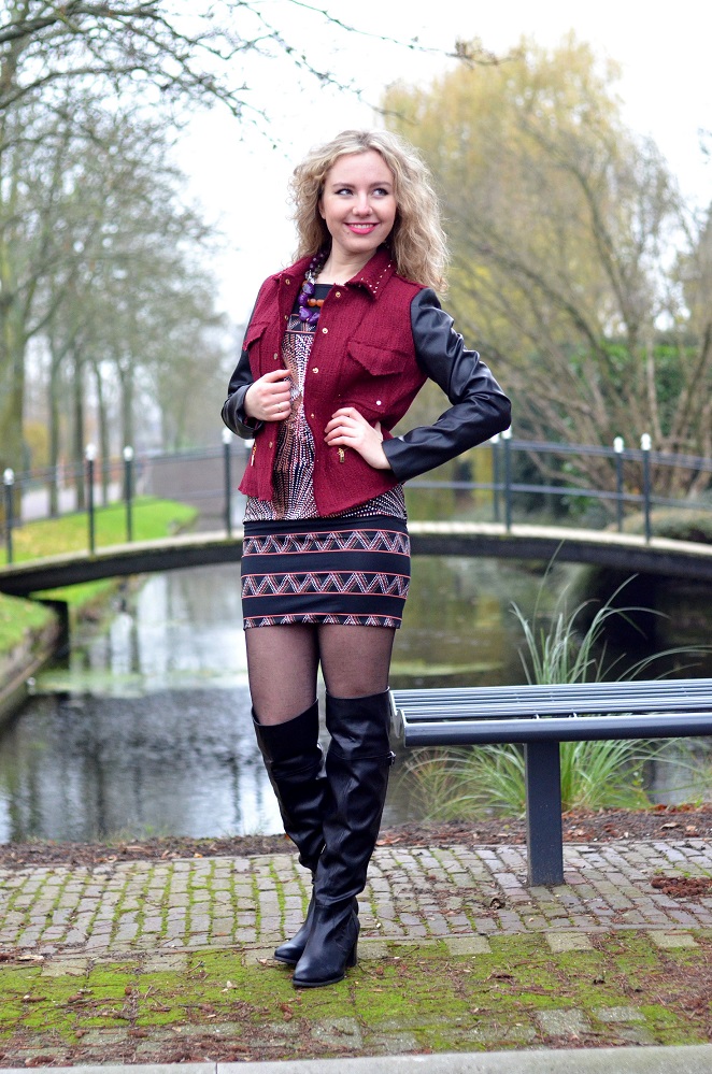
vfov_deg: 27.0
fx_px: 2234
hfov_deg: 18.1
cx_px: 356
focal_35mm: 75
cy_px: 537
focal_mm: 50
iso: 2000
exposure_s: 1/640
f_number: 2.8
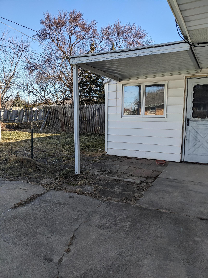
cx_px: 104
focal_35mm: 27
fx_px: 216
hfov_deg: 51.4
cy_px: 139
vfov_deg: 65.3
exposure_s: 1/1235
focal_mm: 4.38
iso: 53
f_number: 1.73
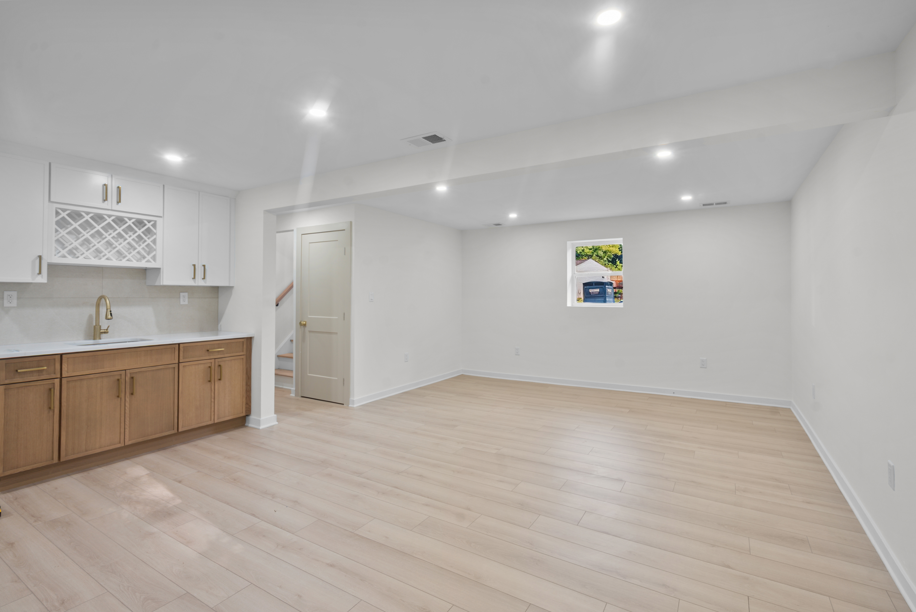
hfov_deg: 96.7
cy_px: 306
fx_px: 407
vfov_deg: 73.8
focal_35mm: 16
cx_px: 458
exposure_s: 1/1.25
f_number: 9
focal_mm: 16
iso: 250
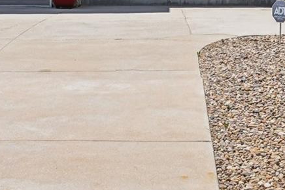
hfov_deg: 18.6
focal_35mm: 110
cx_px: 141
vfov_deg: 11.5
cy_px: -152
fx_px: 871
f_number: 10
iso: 64
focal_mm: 30
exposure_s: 1/80
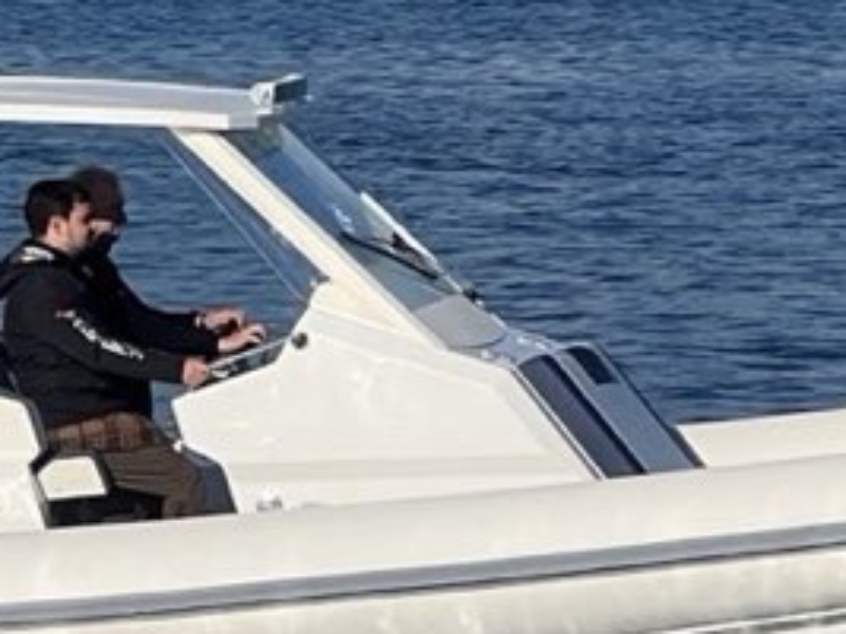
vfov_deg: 3.7
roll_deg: -0.6
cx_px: 41
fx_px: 9869
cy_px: 323
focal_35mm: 404
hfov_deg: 4.9
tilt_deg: -5.3
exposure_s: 1/1263
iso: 32
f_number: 2.8
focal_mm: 9
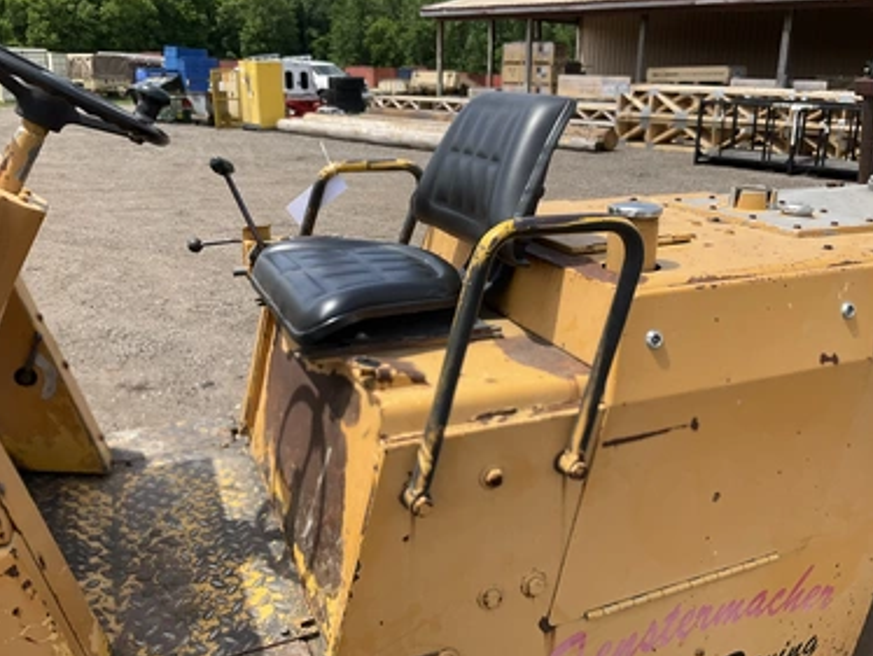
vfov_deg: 45.5
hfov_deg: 58.3
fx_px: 782
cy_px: 315
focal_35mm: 31
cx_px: 458
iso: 25
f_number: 1.8
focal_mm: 3
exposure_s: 1/1195
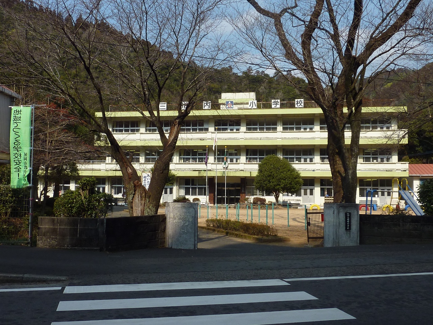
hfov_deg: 49.0
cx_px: 216
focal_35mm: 38
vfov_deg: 37.7
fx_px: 475
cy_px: 162
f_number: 5
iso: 80
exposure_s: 1/400
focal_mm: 4.4
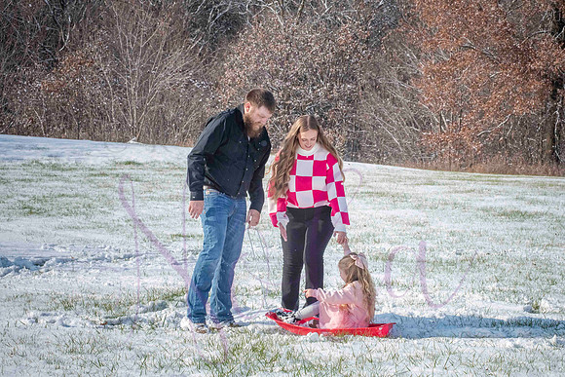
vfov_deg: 14.9
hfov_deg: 22.2
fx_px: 1440
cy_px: 216
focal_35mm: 92
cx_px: 324
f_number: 14
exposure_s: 1/1000
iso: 640
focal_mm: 80
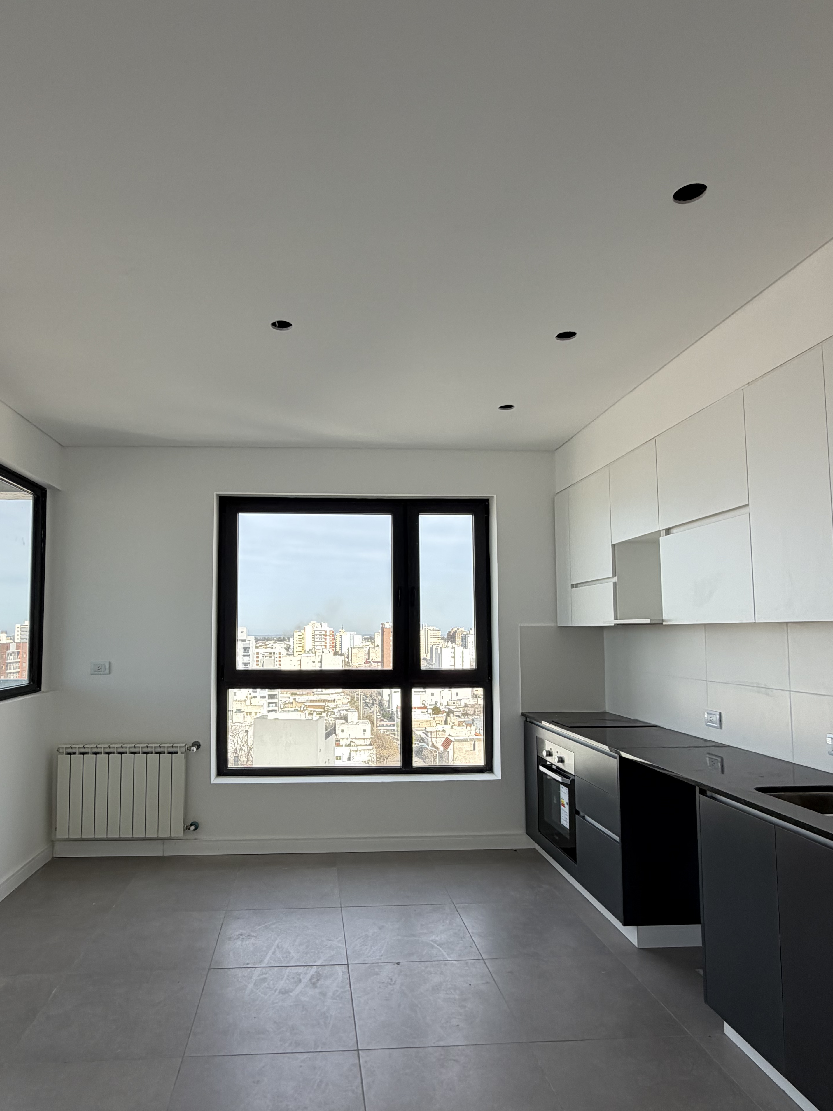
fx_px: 674
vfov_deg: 78.9
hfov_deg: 63.1
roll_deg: -0.3
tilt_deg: +3.4
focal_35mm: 21
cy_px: 594
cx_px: 353
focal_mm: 2.22
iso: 50
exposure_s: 1/293
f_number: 2.2
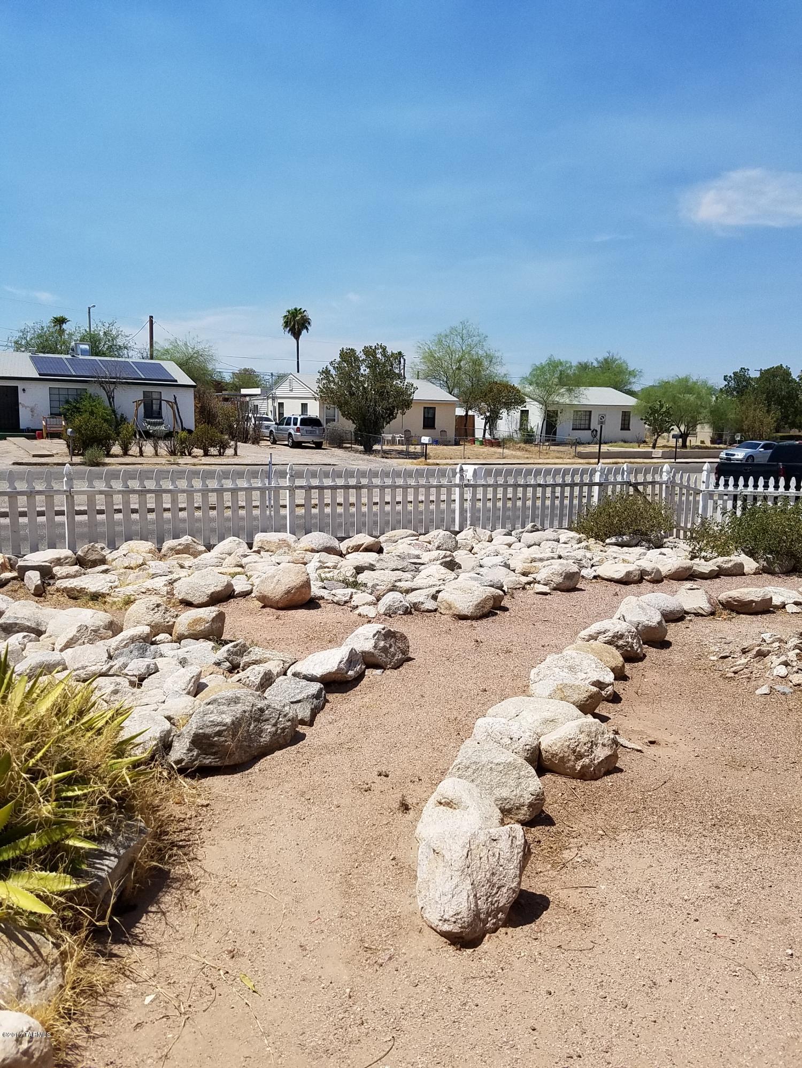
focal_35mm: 26
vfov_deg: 67.3
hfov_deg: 53.1
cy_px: 534
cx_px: 401
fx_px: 803
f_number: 1.7
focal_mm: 4.2
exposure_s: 1/4128
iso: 50
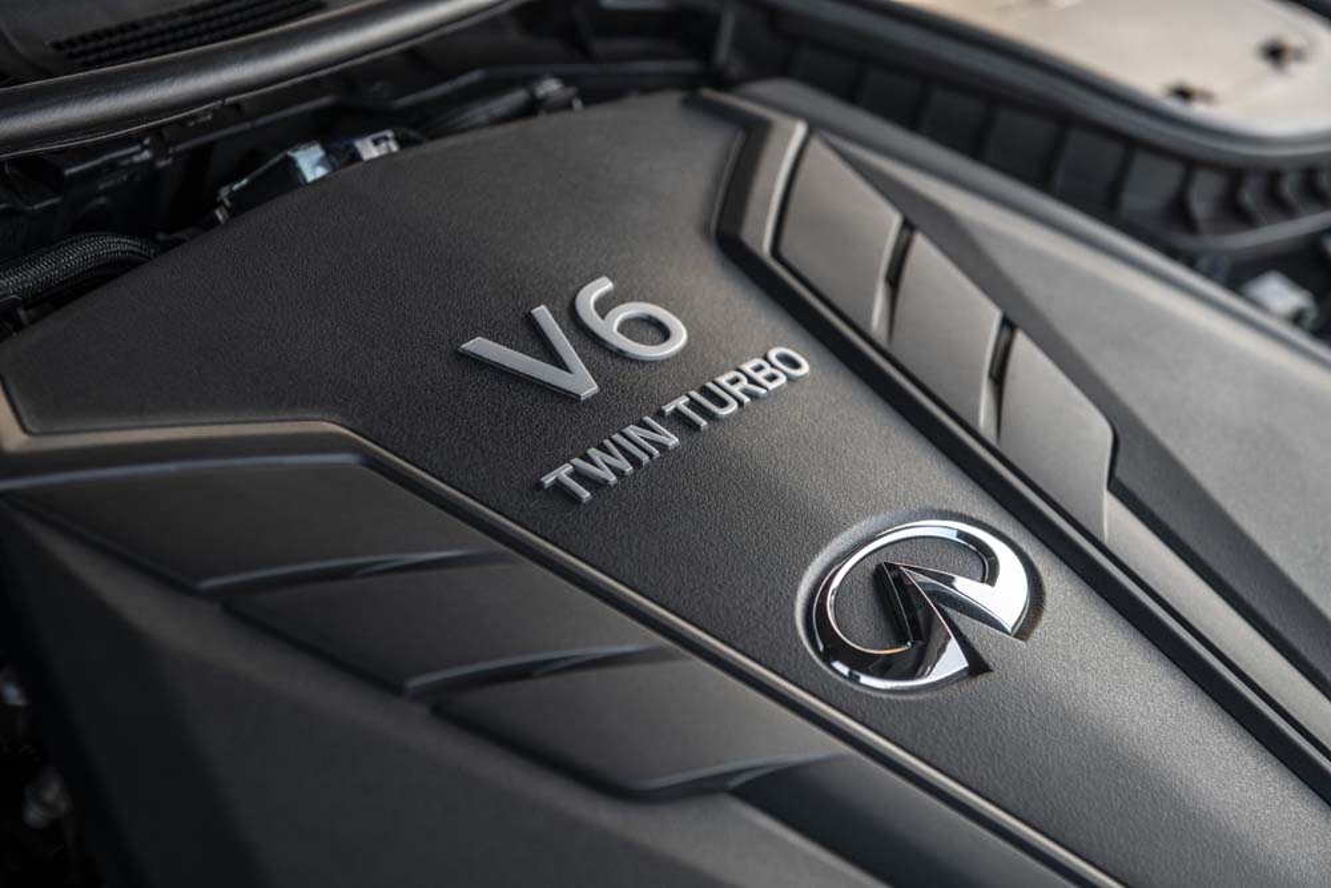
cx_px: 666
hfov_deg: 28.8
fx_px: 2588
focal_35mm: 70
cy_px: 444
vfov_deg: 19.5
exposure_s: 1/50
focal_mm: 70
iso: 400
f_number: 4.5
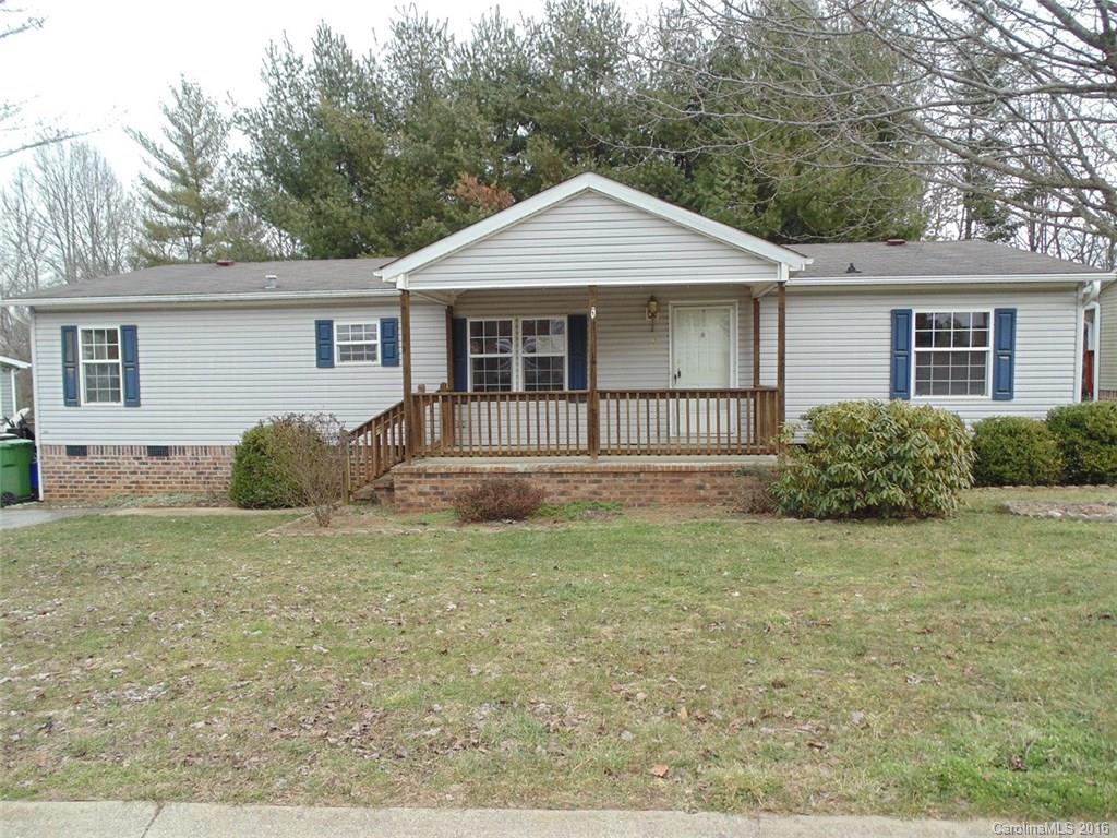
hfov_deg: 76.4
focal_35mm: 22
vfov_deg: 61.1
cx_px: 558
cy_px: 419
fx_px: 710
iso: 80
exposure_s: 1/200
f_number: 3.1
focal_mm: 4
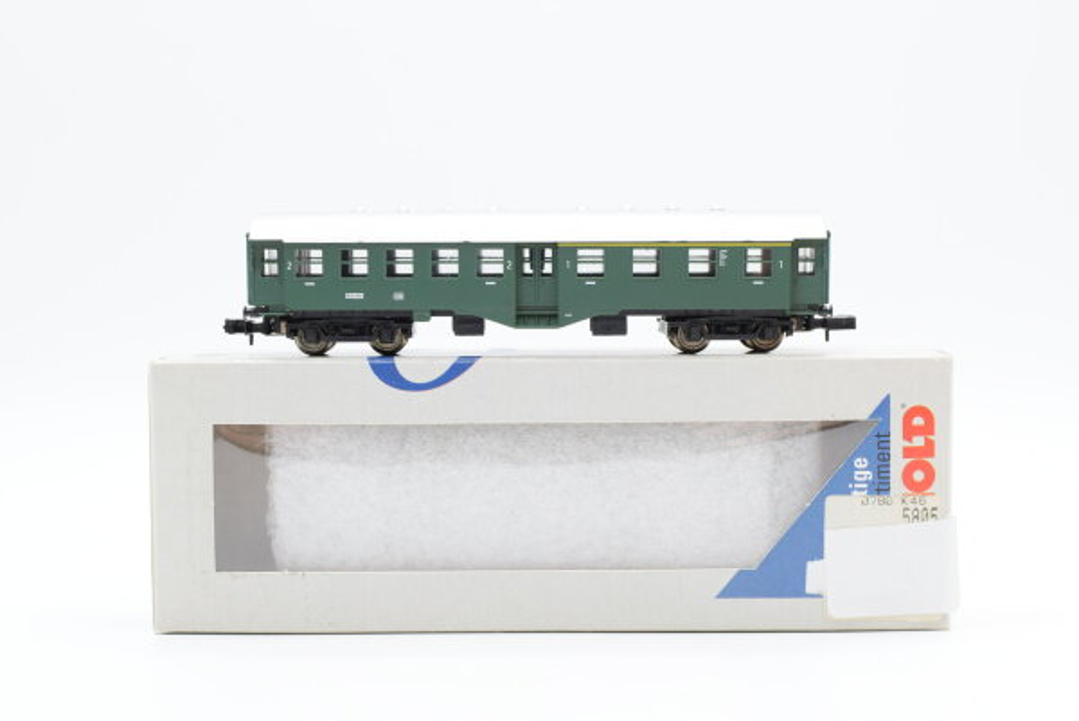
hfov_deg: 37.8
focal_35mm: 52
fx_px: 1575
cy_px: 360
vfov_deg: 25.8
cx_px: 540
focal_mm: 35
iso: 320
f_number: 8
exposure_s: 1/125
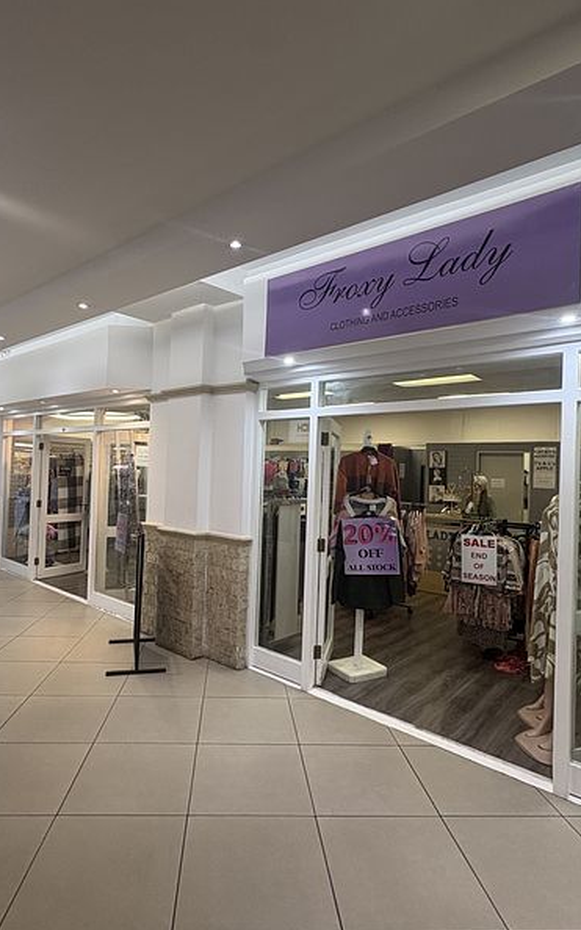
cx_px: 258
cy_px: 463
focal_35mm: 20
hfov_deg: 59.5
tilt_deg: +0.5
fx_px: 507
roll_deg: -2.2
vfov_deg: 85.1
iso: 200
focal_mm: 2.22
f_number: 2.2
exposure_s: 1/100
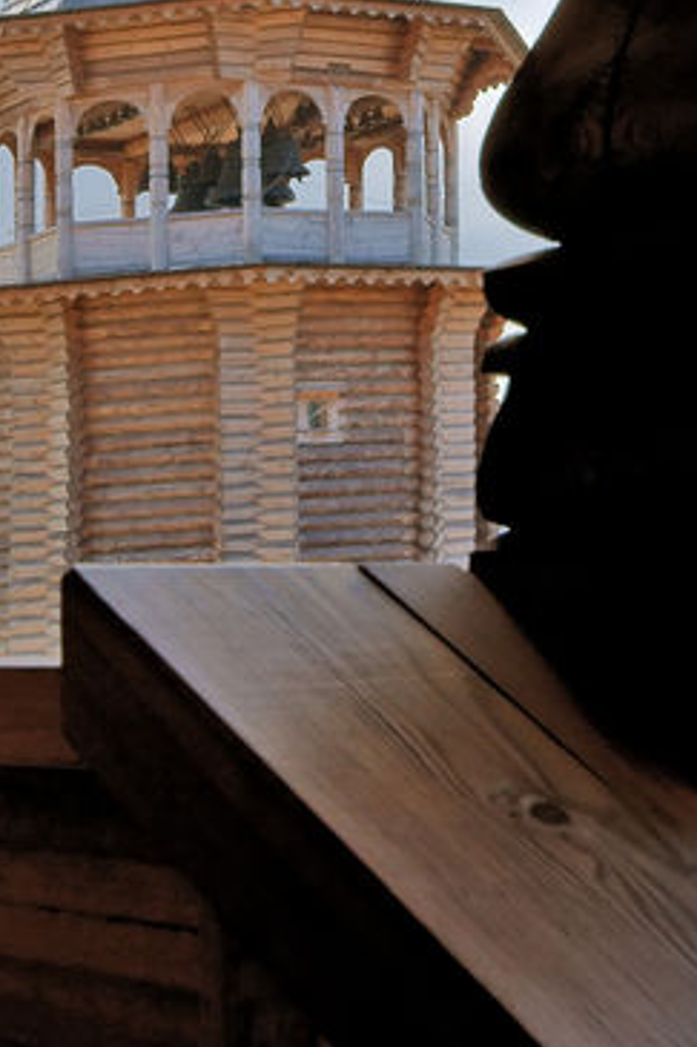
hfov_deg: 18.4
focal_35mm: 74
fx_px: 2151
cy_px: -49
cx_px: 392
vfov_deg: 25.7
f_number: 11
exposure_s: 1/60
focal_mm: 20
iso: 100
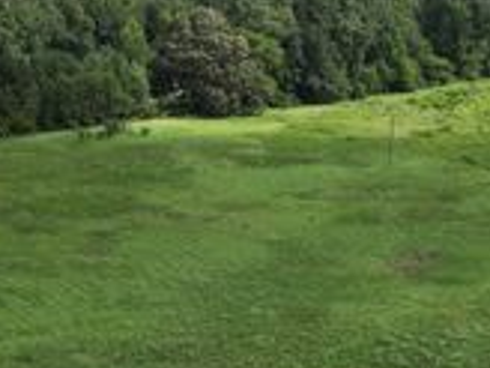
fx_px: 1033
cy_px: 343
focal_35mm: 73
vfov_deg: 19.7
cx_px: 257
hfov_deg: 26.7
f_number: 1.7
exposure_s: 1/2500
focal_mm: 6.72
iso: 120
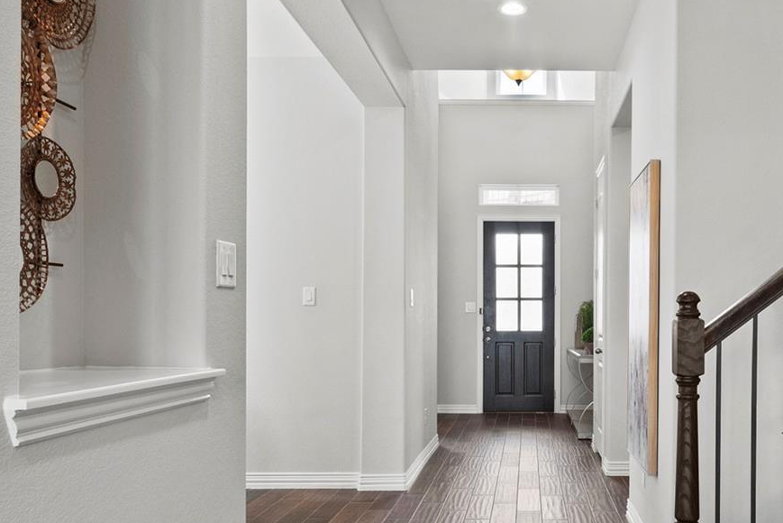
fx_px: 718
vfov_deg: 39.8
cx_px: 524
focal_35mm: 33
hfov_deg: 56.0
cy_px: 323
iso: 800
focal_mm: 14
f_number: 8
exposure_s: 1/5
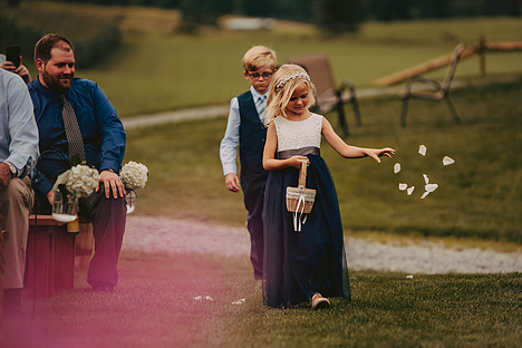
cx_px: 297
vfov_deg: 5.5
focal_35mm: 248
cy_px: 176
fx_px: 3596
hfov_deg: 8.3
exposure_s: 1/1600
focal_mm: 200
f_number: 2.8
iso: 200
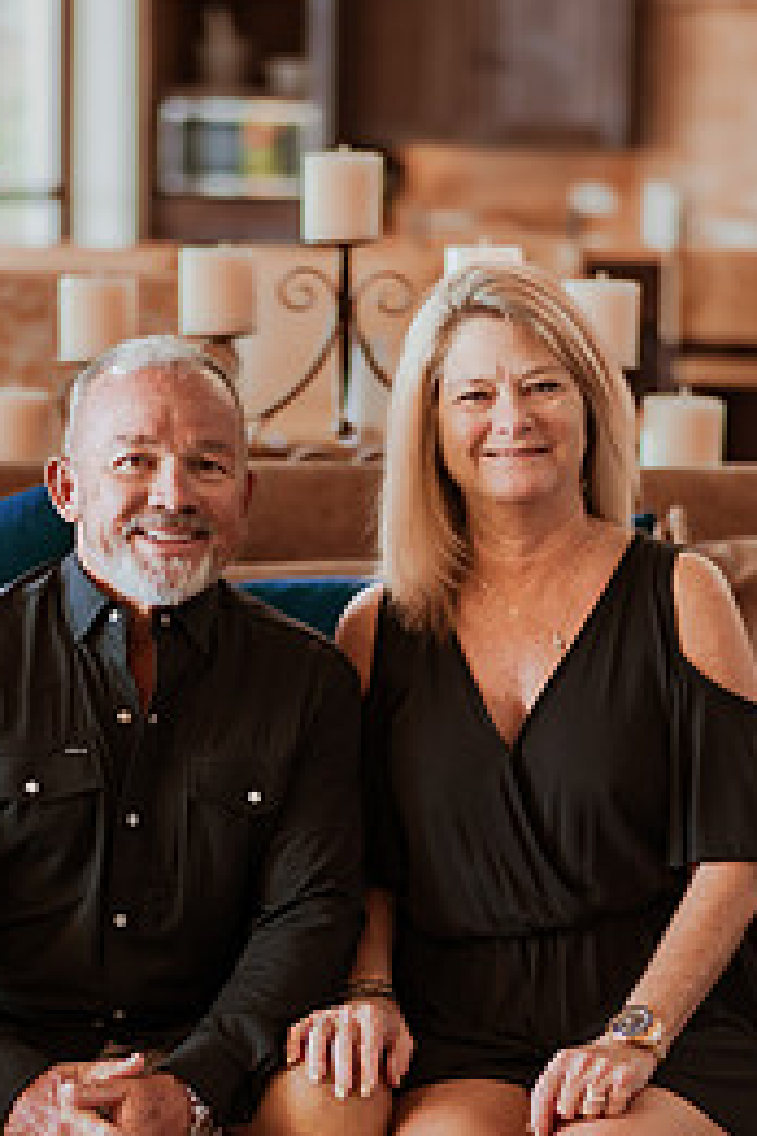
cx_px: 278
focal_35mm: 100
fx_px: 3154
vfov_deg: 20.2
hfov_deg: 13.7
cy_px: 866
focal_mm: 58
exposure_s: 1/100
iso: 250
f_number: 1.4
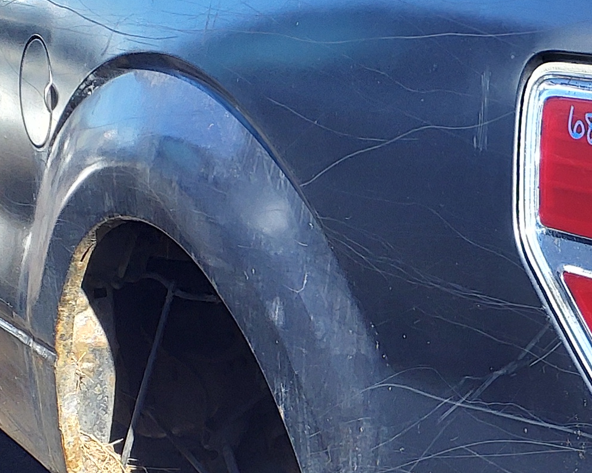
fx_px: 1839
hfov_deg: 17.5
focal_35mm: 105
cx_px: 704
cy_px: 314
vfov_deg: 14.6
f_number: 1.9
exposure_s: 1/258
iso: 40
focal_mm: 3.58
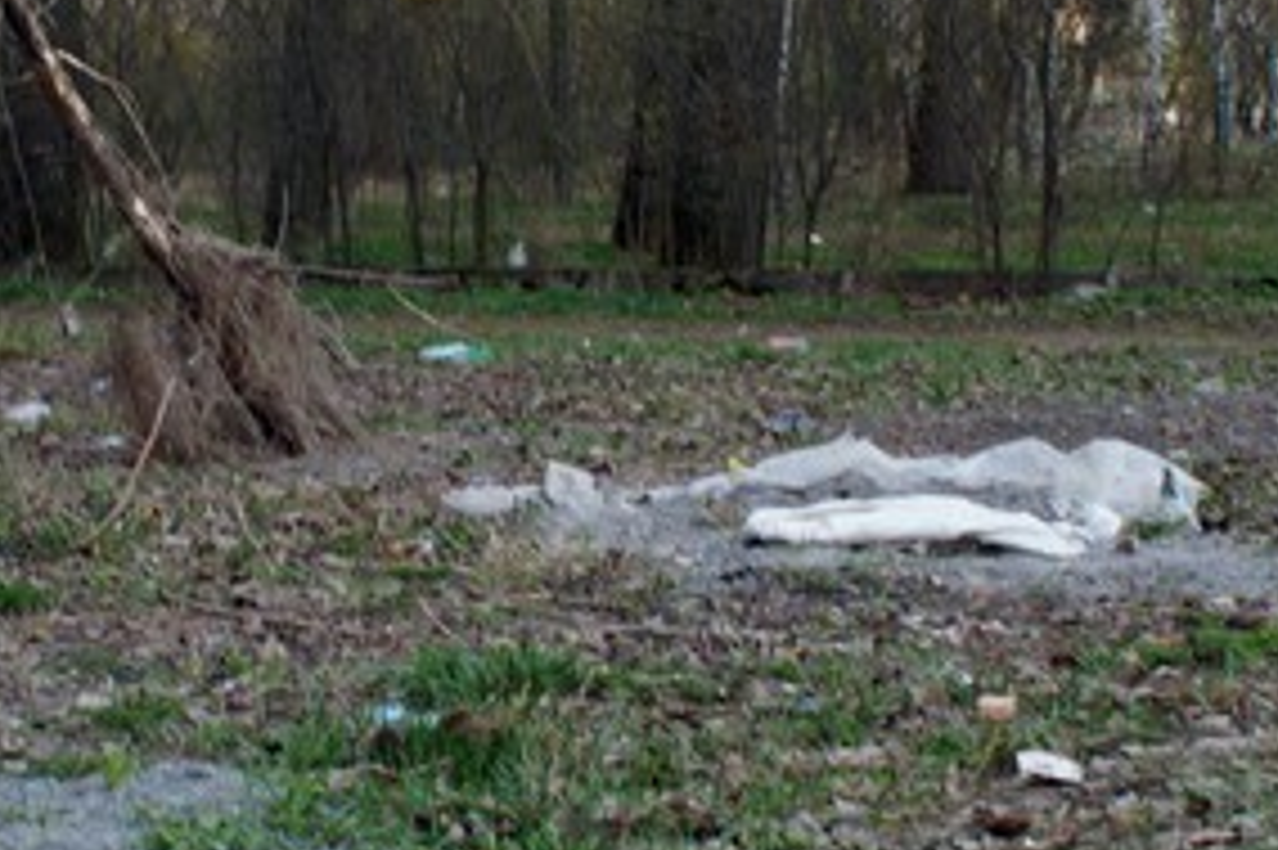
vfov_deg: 14.2
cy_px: 398
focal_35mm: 96
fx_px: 3406
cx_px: 387
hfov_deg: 21.1
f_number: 8
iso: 100
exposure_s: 1/50
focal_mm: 26
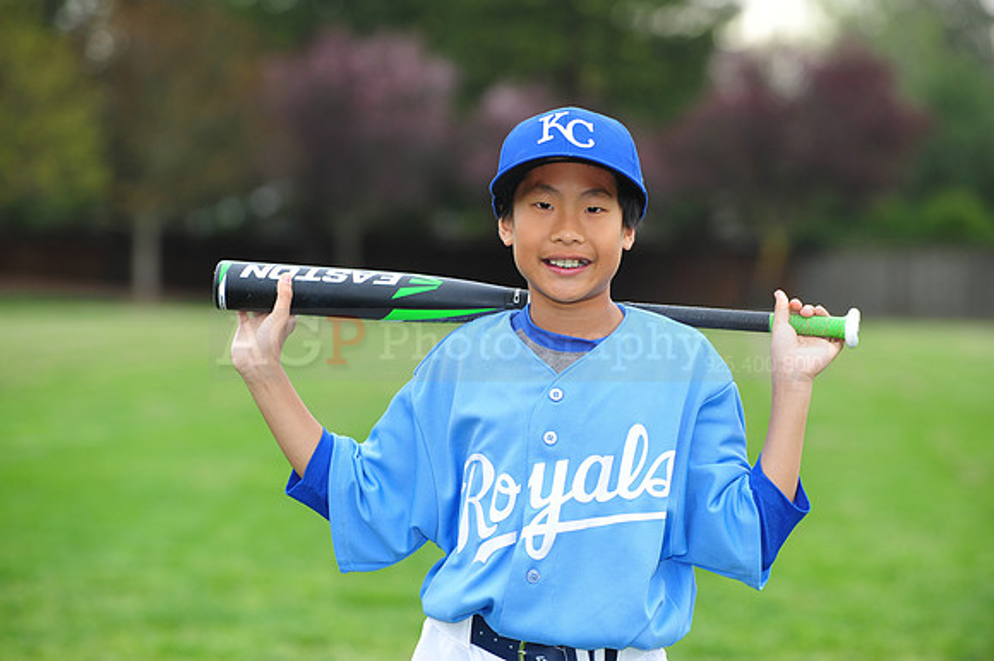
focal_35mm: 155
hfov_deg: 13.3
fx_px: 4277
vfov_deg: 8.8
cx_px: 497
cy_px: 330
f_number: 5
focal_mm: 155
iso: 400
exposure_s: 1/400
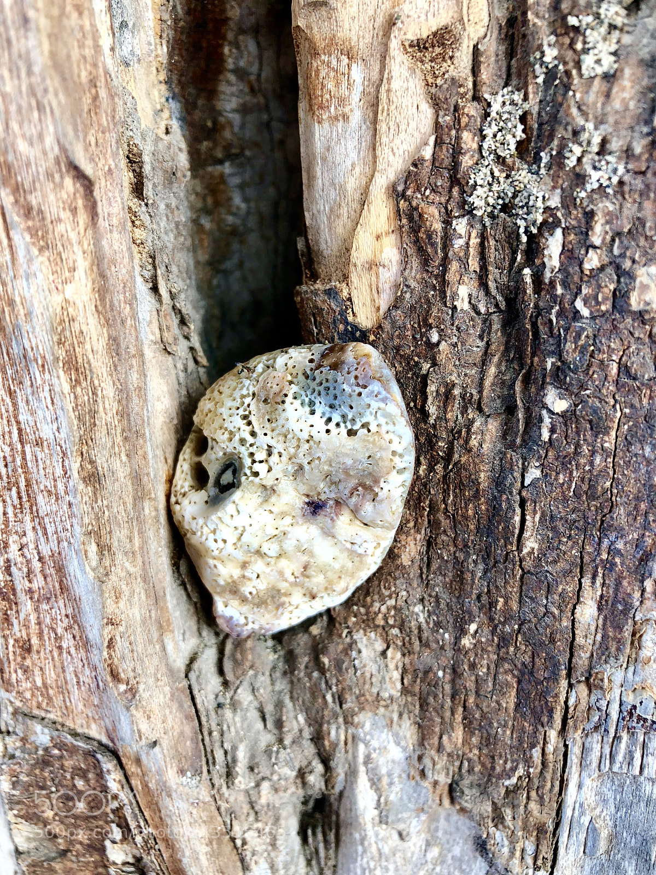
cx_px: 328
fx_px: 707
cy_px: 438
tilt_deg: -19.1
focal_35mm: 28
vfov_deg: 63.4
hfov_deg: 49.7
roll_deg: -0.6
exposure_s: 1/120
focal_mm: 4
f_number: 1.8
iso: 32
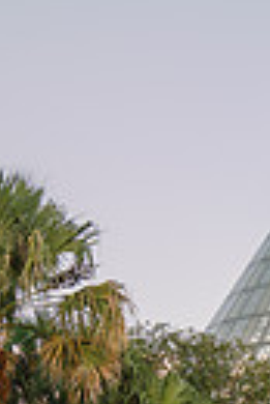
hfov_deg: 9.3
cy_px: 334
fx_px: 1503
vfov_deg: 15.2
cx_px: 627
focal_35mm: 134
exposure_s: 1/200
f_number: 6.3
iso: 200
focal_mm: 30
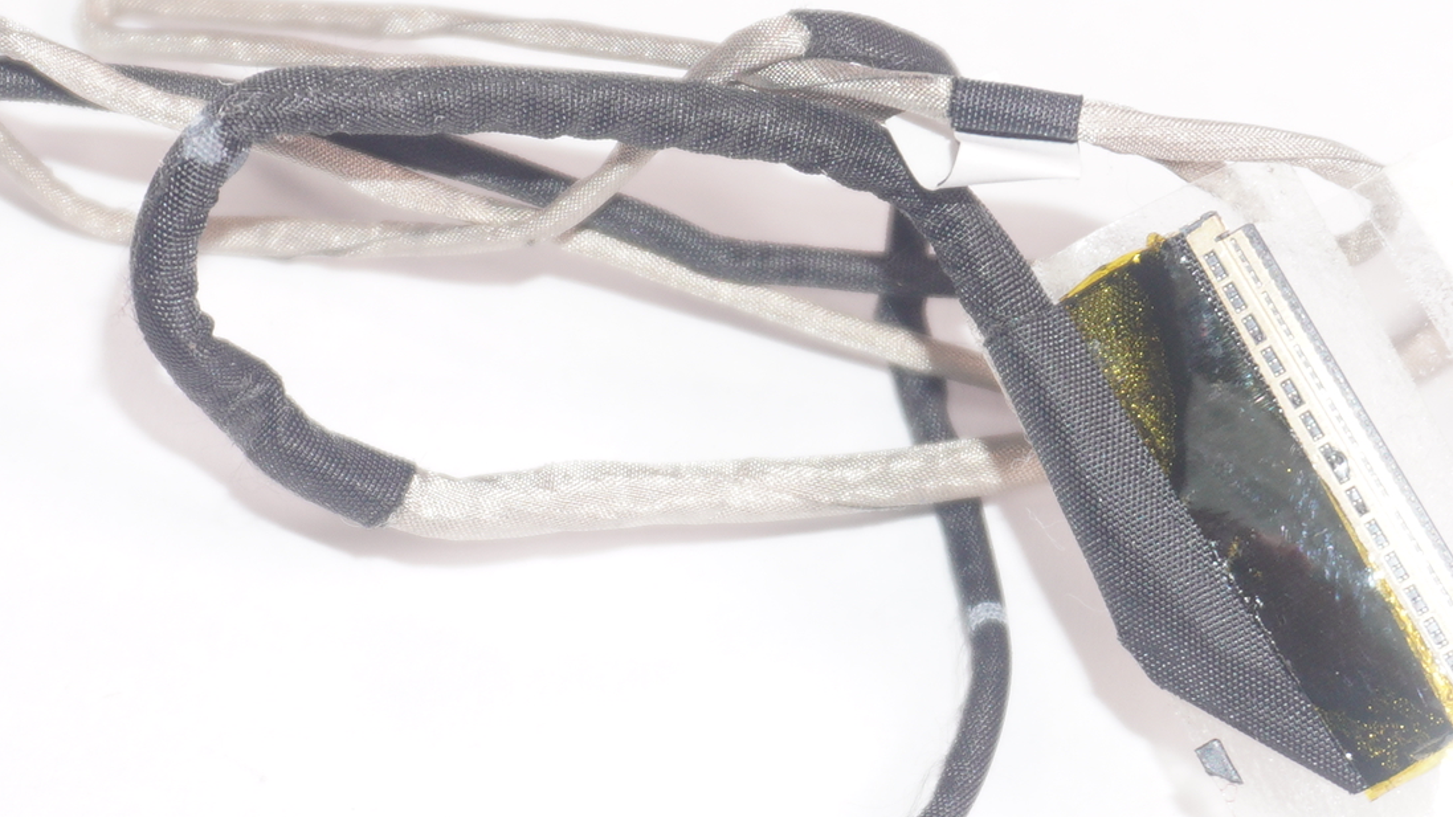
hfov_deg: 16.1
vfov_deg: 9.1
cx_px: 748
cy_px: 557
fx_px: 5141
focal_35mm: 133
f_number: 5.6
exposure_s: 1/160
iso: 160
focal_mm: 31
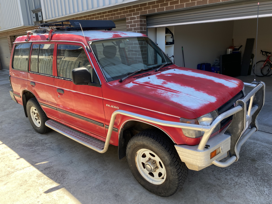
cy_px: 102
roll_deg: +2.7
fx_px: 204
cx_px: 136
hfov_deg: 67.3
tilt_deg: -18.0
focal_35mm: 26
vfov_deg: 53.1
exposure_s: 1/335
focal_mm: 4.25
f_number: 1.8
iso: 32
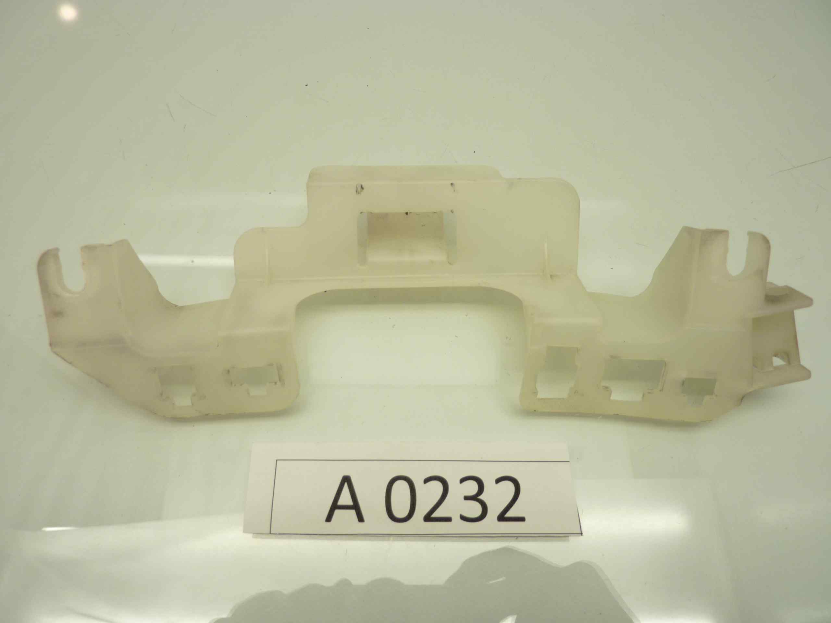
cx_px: 416
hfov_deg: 69.4
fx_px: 600
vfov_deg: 54.9
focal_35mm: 25
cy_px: 312
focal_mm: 4.1
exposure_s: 1/25
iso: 80
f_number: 3.3
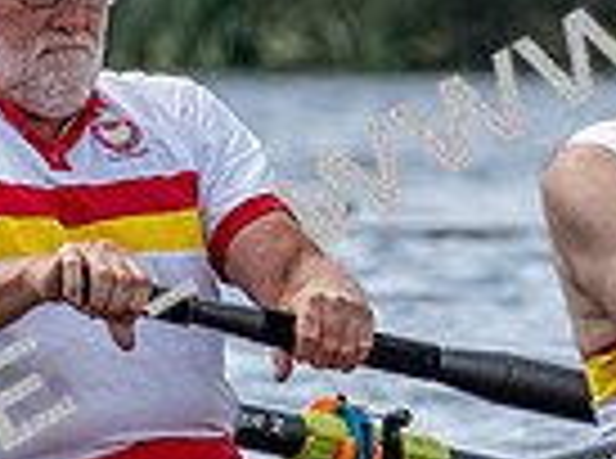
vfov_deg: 1.7
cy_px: 322
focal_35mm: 862
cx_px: -58
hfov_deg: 2.3
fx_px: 15299
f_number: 5.6
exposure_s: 1/2000
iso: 400
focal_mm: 211
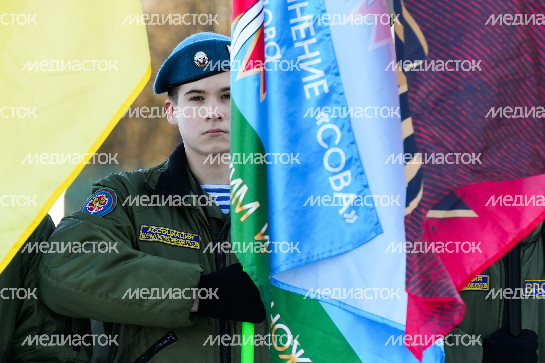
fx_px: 4087
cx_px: 272
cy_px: 182
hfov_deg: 7.6
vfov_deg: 5.1
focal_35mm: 270
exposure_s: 1/500
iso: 800
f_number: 5.6
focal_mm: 180
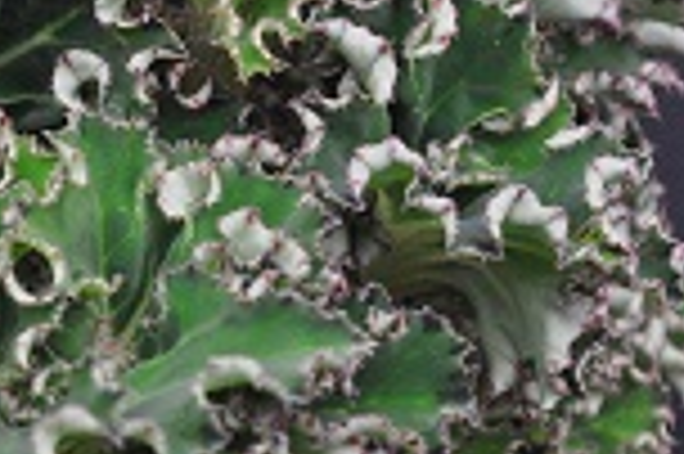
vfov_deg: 10.5
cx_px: 126
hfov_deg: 15.7
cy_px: 400
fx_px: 2467
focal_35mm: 130
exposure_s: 1/40
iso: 500
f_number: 3.5
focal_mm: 28
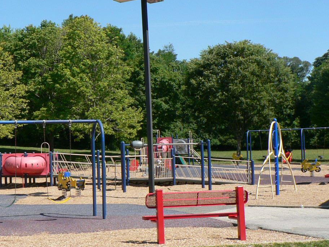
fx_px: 599
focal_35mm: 63
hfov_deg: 29.7
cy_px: 127
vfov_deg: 23.3
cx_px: 46
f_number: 4.5
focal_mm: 6
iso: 80
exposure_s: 1/400
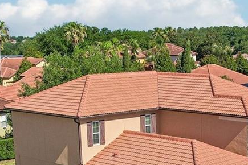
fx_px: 558
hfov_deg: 24.7
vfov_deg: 16.2
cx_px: 195
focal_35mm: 81
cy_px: 194
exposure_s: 1/2500
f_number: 2.8
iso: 100
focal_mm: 8.4
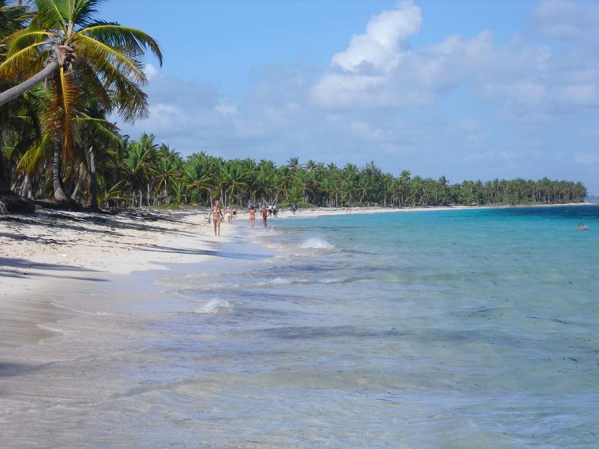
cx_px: 300
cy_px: 224
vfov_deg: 13.8
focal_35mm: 107
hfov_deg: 18.4
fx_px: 1852
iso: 64
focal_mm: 18.9
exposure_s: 1/400
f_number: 5.6
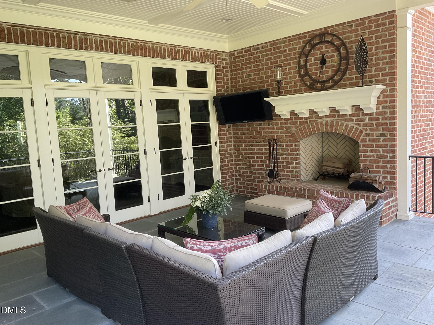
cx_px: 217
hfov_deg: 61.7
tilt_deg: -7.7
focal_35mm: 29
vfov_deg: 48.2
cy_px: 162
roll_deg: +3.2
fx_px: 364
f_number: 1.8
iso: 64
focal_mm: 3
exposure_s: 1/120
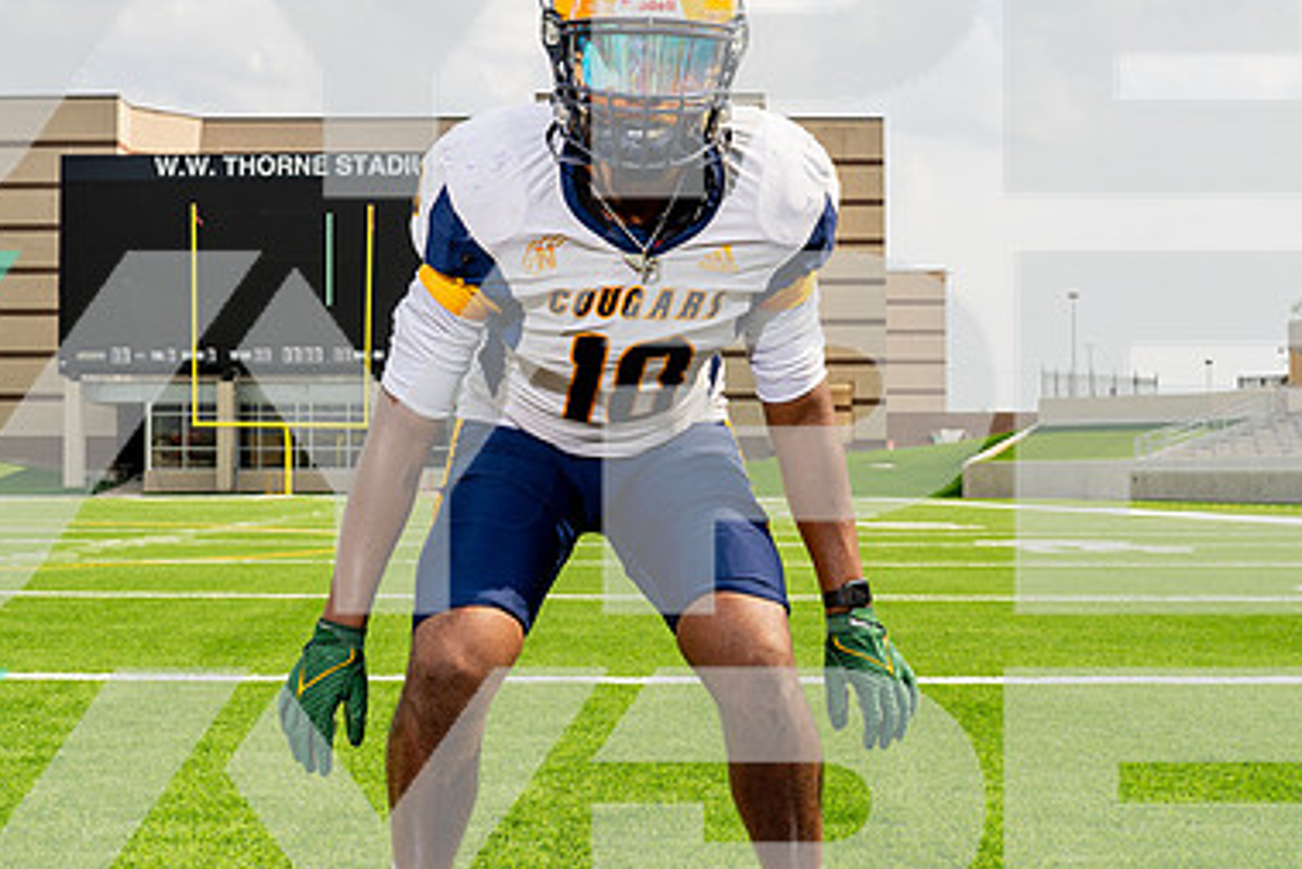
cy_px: 434
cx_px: 536
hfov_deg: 40.2
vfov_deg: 27.5
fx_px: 1773
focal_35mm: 49
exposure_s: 1/250
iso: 100
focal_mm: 31
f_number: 8
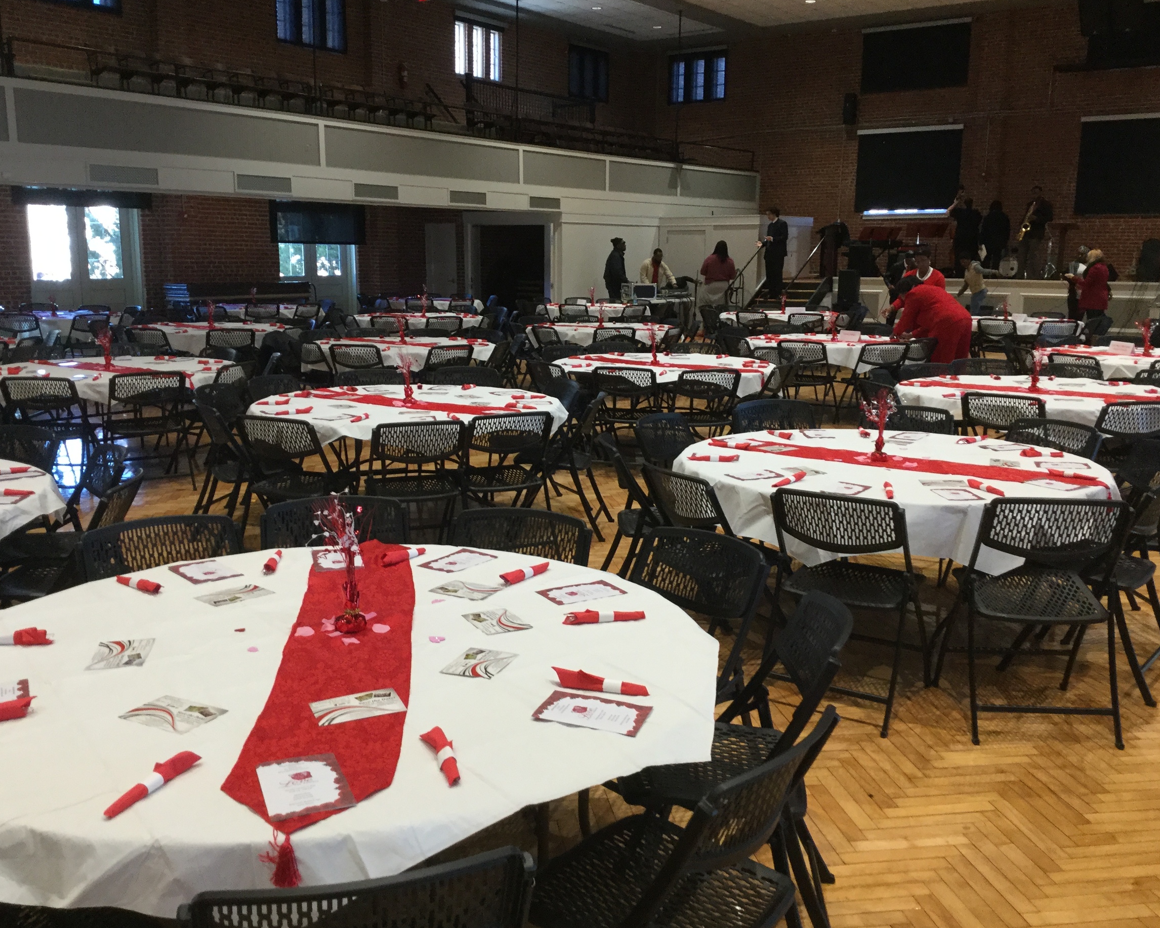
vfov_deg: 44.5
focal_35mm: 33
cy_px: 467
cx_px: 572
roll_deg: +1.2
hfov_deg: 54.2
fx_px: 1133
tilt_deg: -9.8
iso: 80
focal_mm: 3.3
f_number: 2.4
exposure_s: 1/30
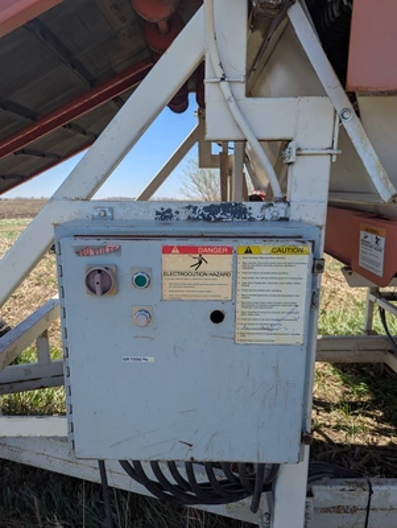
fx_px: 366
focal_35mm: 24
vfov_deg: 71.5
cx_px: 198
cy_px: 264
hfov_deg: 56.9
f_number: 1.85
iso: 45
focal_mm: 6.81
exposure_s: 1/1795
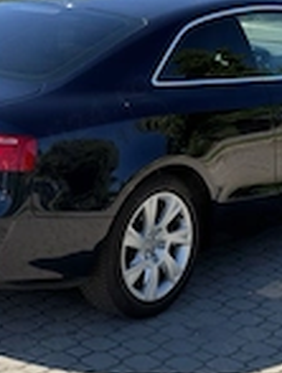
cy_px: 165
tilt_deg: -13.2
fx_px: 1027
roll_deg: -5.0
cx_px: 119
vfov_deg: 20.6
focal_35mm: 95
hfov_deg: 15.6
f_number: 1.78
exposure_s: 1/2217
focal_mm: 6.76
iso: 64
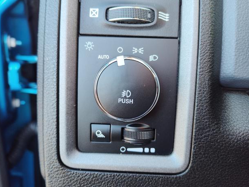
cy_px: 96
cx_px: 124
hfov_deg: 71.6
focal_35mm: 24
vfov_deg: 56.8
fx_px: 173
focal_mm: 5.56
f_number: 1.88
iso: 245
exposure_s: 1/120
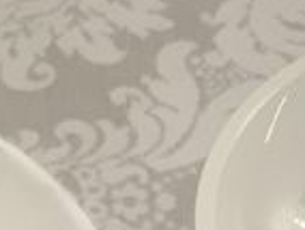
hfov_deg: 9.4
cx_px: -157
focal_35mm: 204
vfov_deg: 6.7
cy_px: 653
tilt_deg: -60.5
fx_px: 1800
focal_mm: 4.15
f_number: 2.2
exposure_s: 1/33
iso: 50
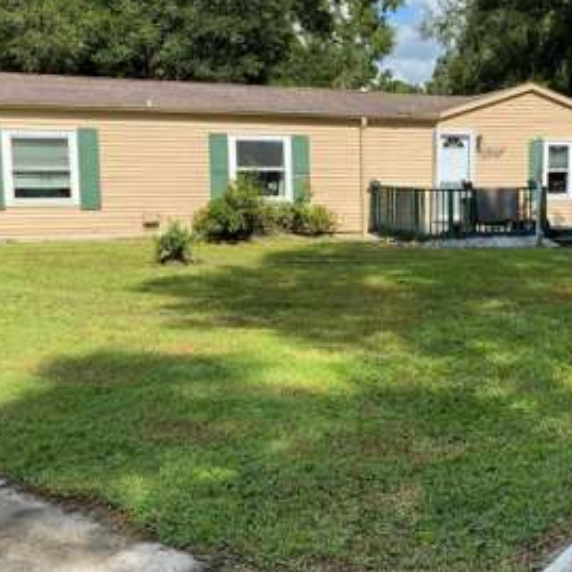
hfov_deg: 39.8
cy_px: 257
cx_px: 432
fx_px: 766
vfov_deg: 40.9
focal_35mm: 41
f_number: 1.8
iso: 32
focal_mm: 4.25
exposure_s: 1/1838
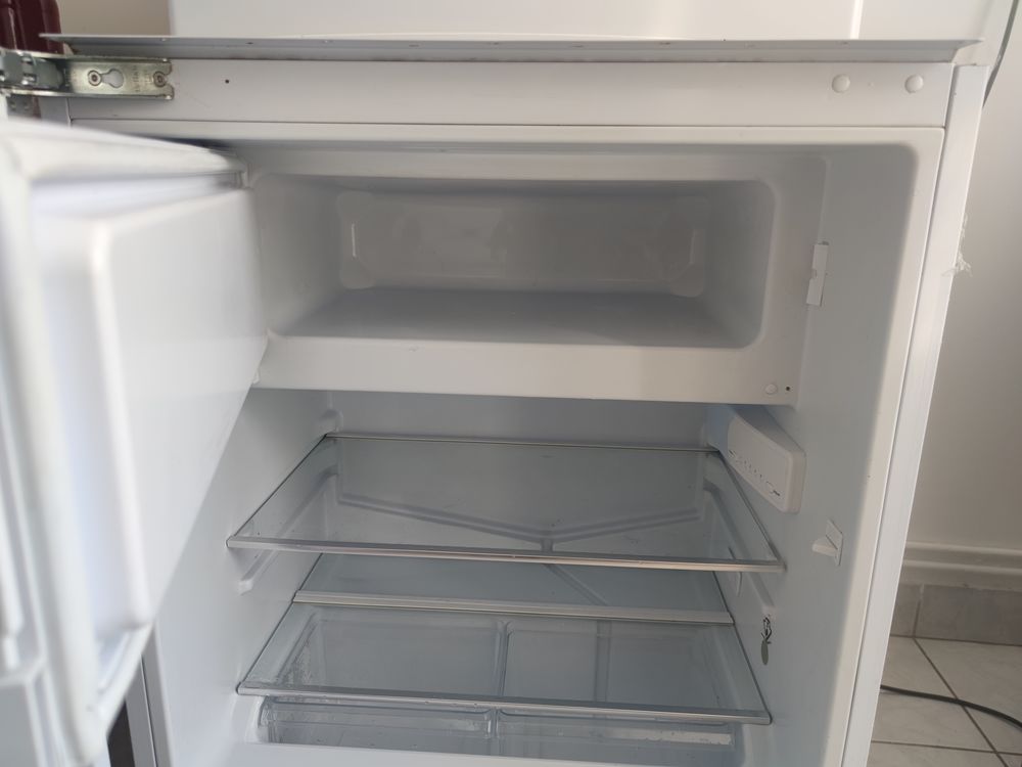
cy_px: 384
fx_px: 709
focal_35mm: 24
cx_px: 511
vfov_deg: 56.8
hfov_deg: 71.6
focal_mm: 6.72
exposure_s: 1/100
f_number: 1.69
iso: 75
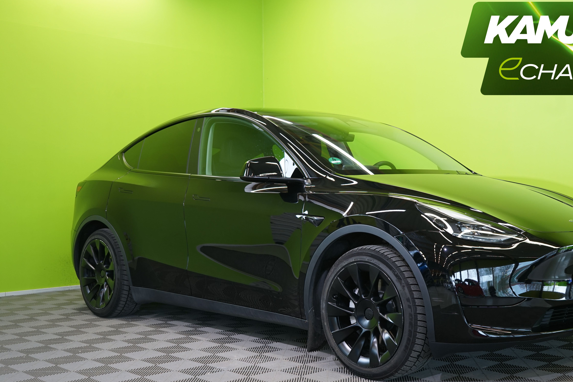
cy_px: 219
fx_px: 732
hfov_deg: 42.5
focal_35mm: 46
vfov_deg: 29.2
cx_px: 355
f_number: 5.6
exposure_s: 1/30
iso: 500
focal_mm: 36
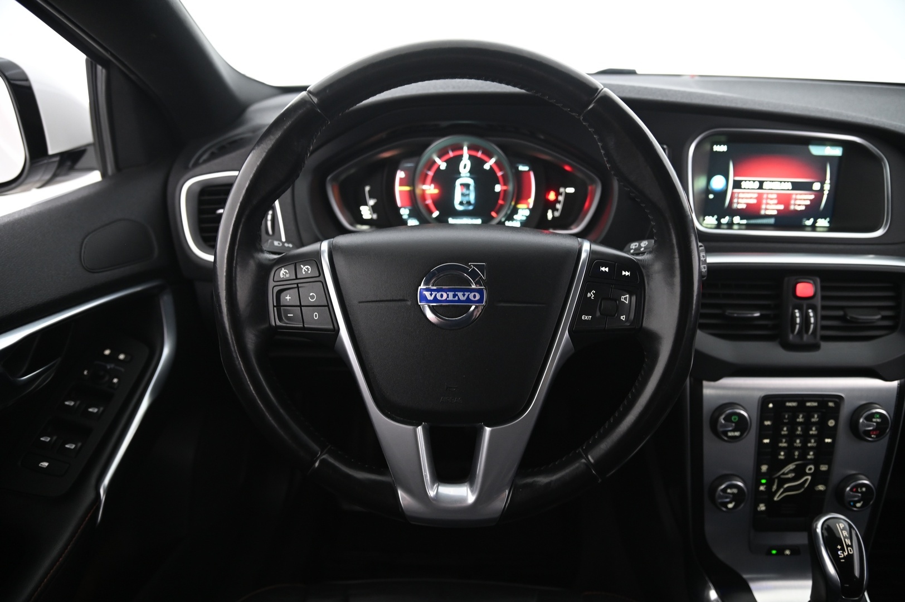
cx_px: 452
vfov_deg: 53.1
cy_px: 301
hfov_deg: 73.8
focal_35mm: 24
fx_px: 603
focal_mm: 24
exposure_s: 1/15
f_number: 4
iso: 2000
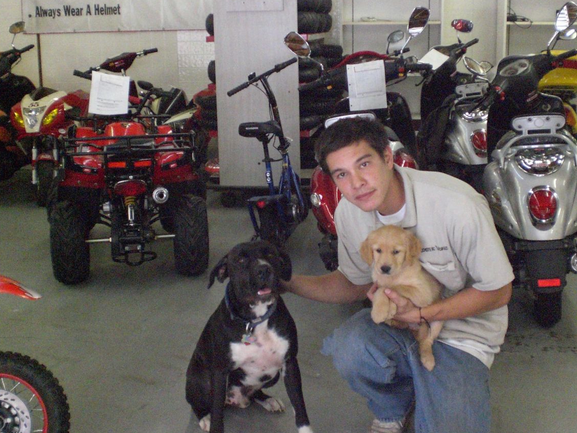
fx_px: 783
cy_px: 196
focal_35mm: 47
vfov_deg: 30.9
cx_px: 284
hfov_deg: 40.4
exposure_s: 1/125
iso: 800
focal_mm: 6.3
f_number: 3.1
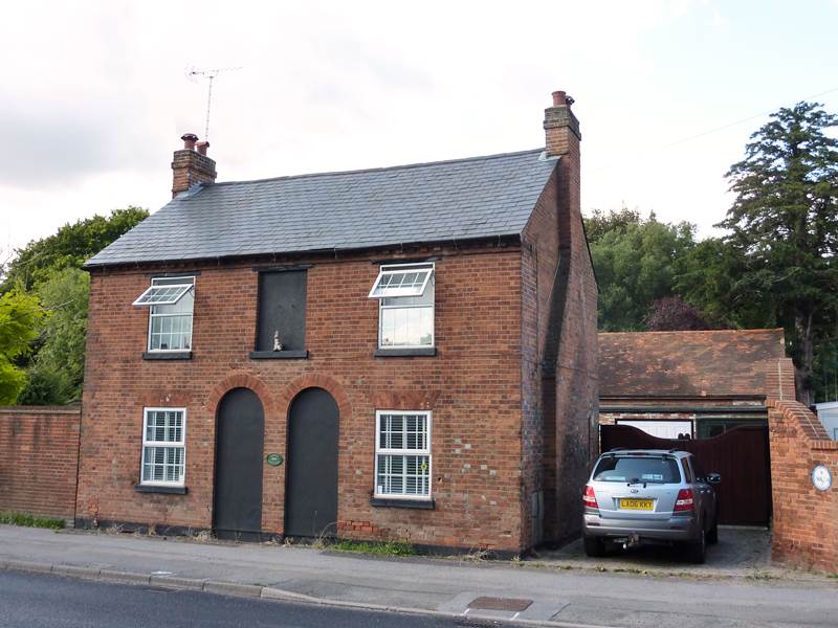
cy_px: 314
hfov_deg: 52.6
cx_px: 419
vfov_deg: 40.7
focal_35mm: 35
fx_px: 847
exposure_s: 1/200
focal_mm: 5.7
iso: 125
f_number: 4
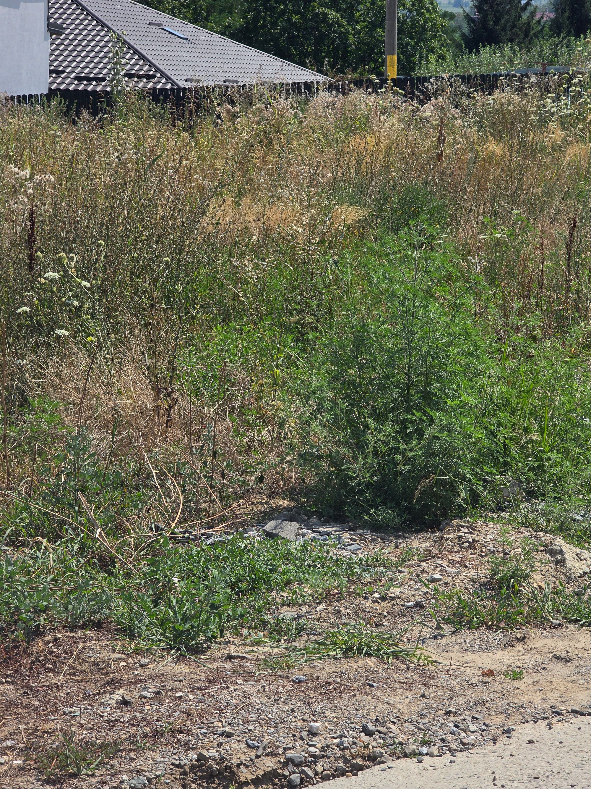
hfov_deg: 12.9
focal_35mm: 115
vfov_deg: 17.1
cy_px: 394
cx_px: 296
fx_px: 2618
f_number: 3.4
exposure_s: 1/1422
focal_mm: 18.6
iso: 64
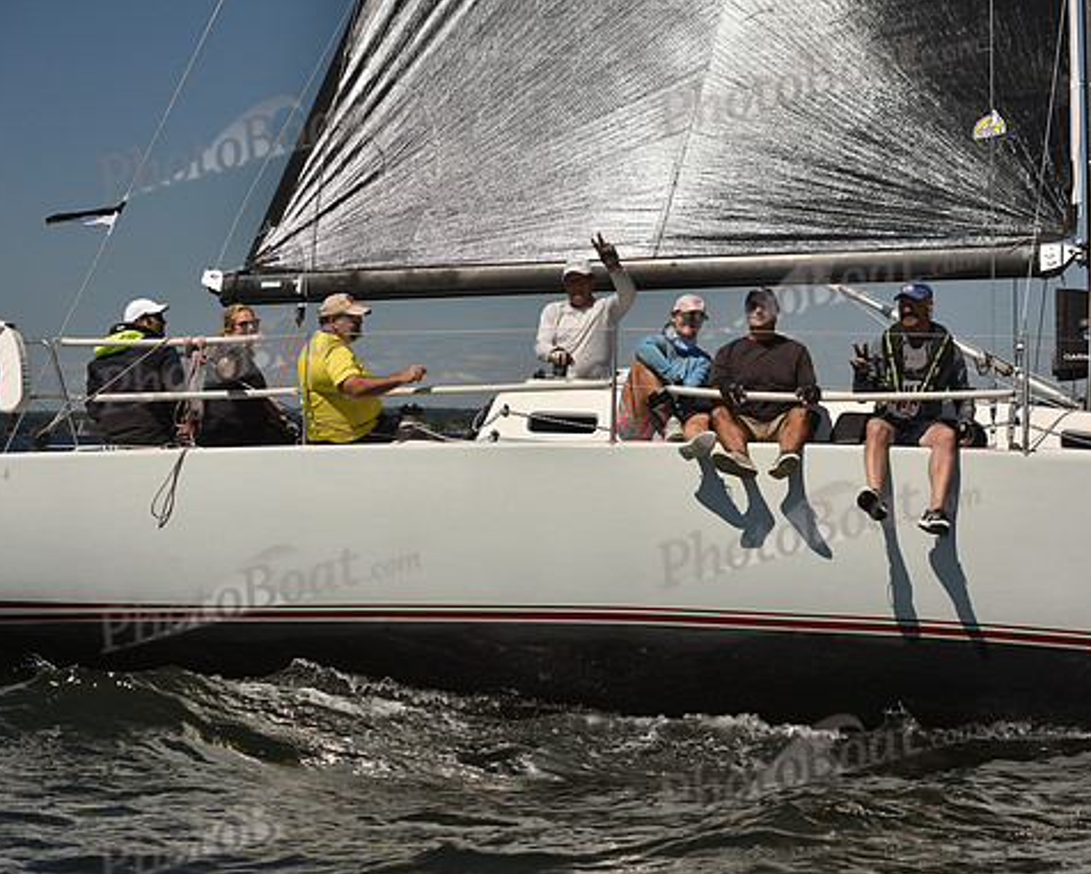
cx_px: 541
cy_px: 442
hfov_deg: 23.8
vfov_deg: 19.2
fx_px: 2584
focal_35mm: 80
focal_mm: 70
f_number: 5.6
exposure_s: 1/1600
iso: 250
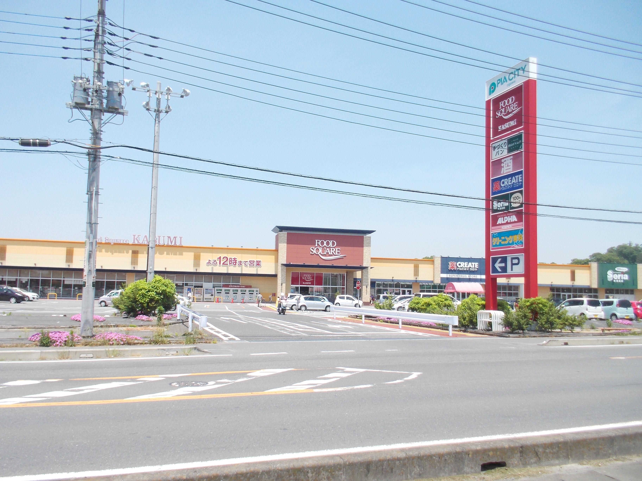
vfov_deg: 48.2
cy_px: 240
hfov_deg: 61.7
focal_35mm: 29
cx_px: 321
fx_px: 538
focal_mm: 4.1
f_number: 3.3
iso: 80
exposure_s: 1/500
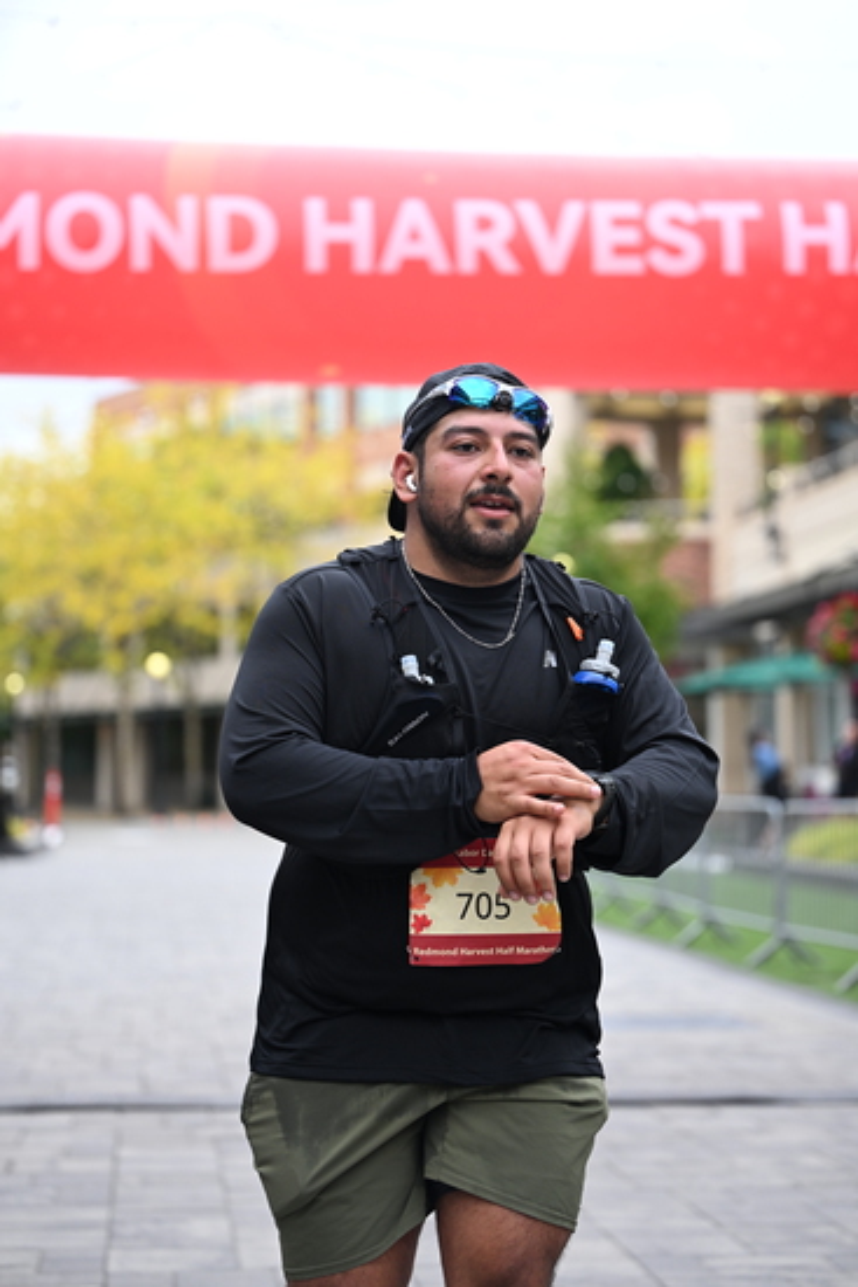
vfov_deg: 26.3
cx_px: 429
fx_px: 2751
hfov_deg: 17.7
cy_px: 644
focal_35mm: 77
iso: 640
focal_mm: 77
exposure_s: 1/1600
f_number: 2.8
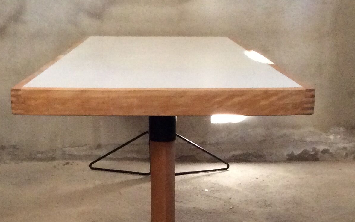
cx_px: 169
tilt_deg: -13.6
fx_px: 716
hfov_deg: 27.8
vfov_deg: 17.5
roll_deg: +2.2
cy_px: 162
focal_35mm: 74
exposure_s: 1/25
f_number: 2.4
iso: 320
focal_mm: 3.3
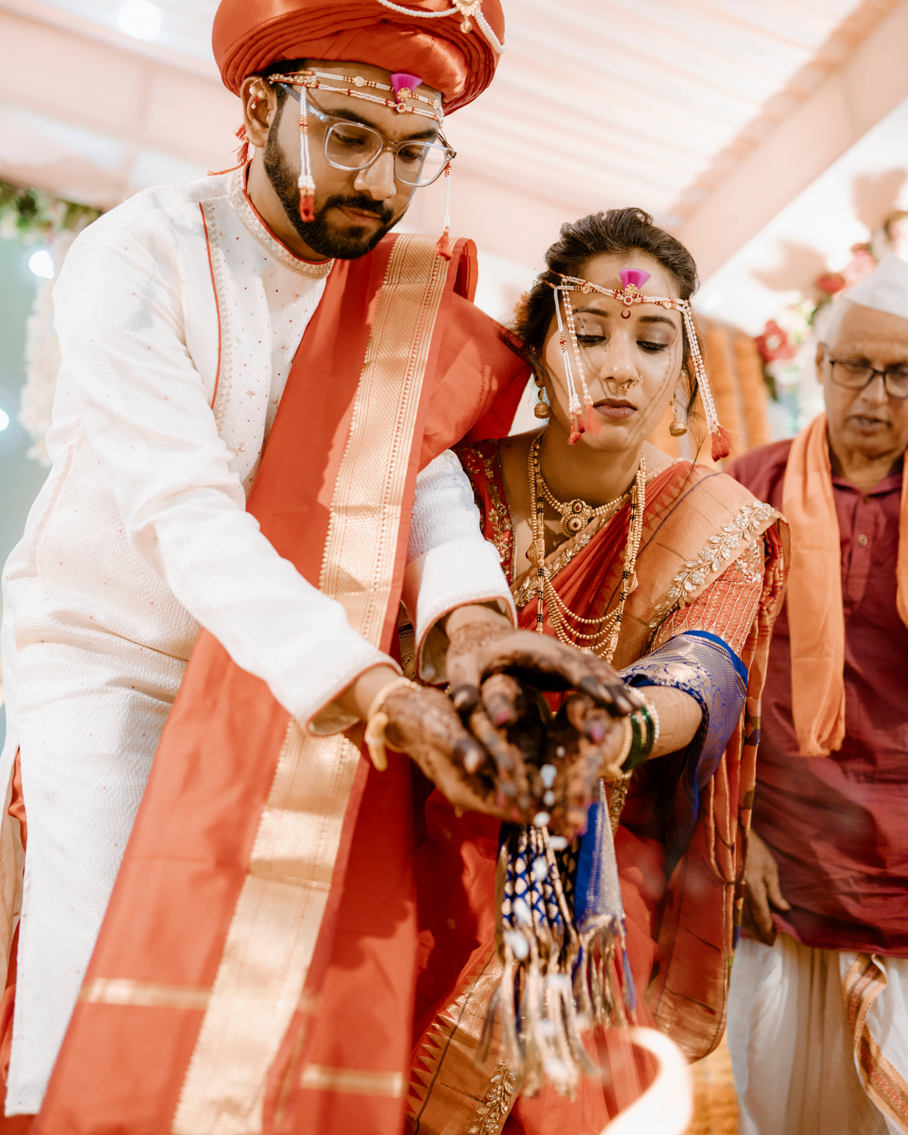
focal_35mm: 40
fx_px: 1344
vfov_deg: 45.8
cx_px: 458
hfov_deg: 37.3
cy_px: 561
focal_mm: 35
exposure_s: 1/320
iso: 1000
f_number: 1.8
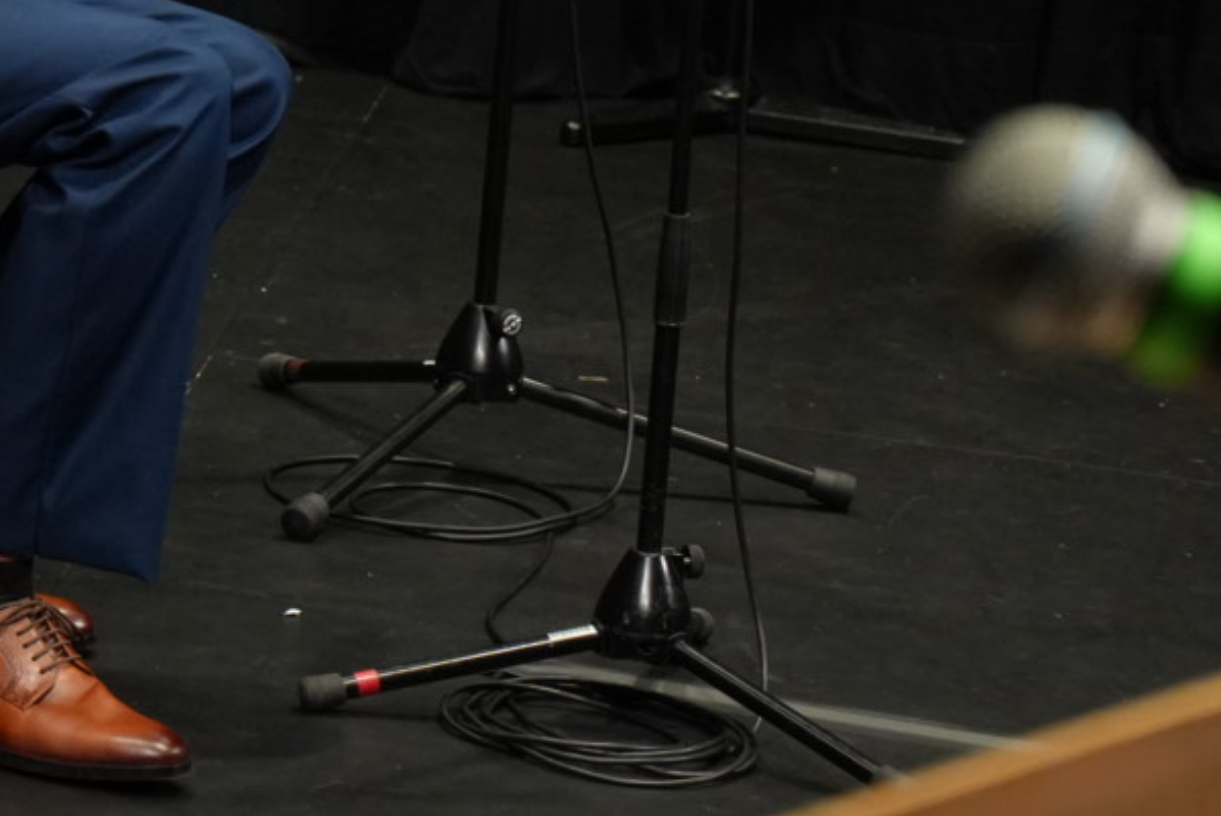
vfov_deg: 5.6
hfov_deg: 8.3
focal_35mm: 246
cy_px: -265
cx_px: 77
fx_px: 8361
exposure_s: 1/160
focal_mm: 61
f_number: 4
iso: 1600
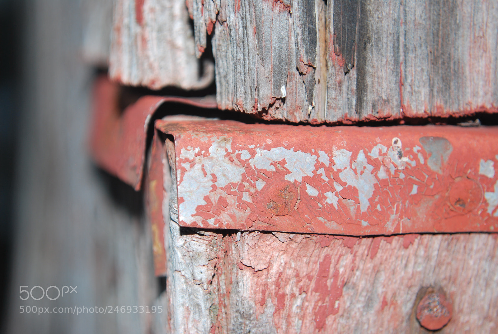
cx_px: 249
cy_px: 167
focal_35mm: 82
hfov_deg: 24.6
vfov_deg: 16.6
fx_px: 1143
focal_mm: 55
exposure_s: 1/125
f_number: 5.6
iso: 100
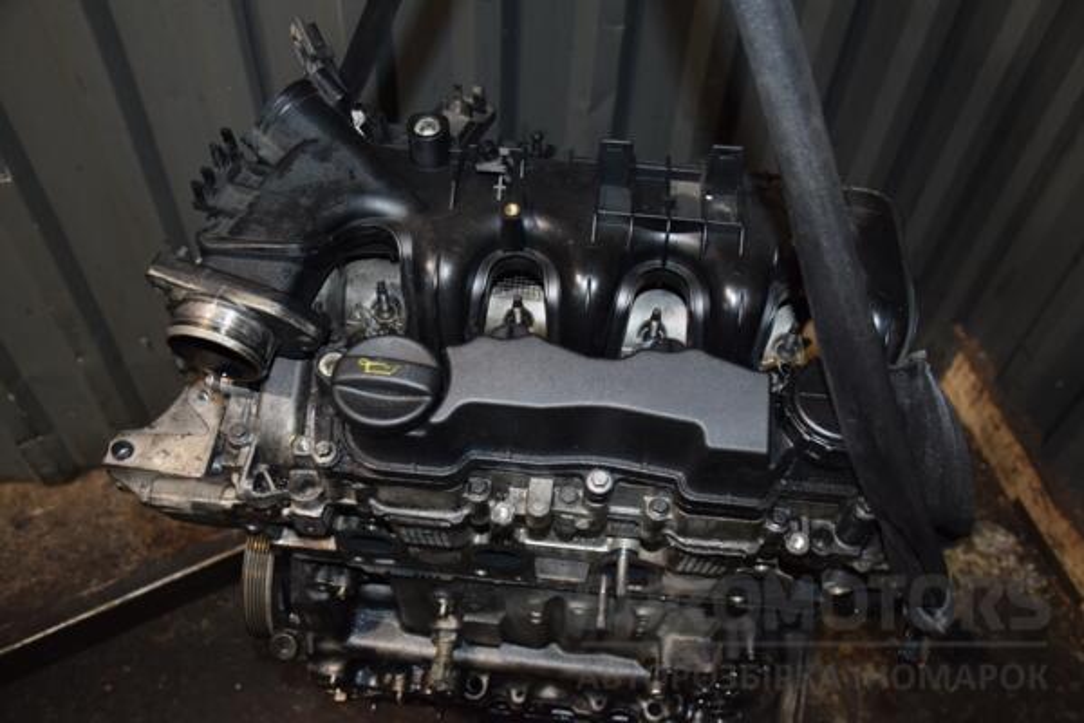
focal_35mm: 33
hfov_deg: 57.2
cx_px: 542
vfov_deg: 40.0
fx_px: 994
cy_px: 362
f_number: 5
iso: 800
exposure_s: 1/60
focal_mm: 22
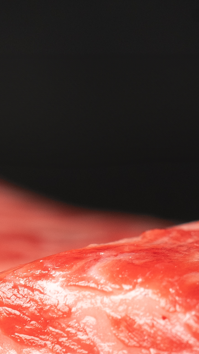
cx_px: 15
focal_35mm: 363
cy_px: 460
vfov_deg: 5.9
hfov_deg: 3.3
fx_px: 3403
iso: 400
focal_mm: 90
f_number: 7.1
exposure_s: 1/60
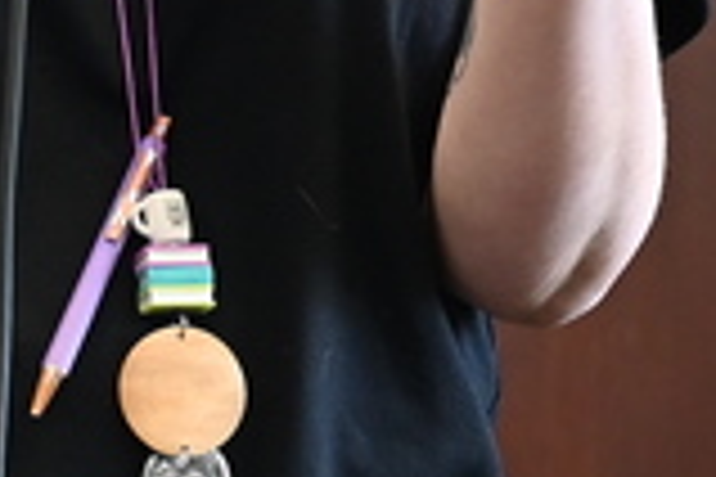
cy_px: 61
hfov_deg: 5.9
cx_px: 1527
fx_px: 6782
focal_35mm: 341
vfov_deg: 4.0
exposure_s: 1/125
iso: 2000
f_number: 4
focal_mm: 53
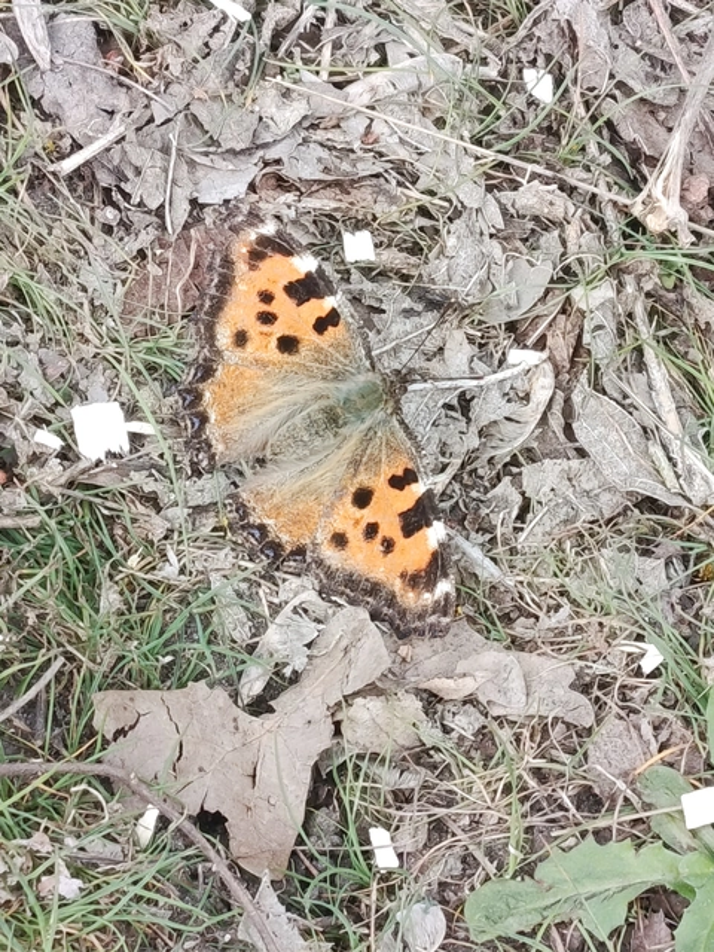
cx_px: 357
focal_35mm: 128
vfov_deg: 15.4
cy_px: 476
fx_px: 3520
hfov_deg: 11.6
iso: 66
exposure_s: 1/100
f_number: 1.7
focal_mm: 5.24
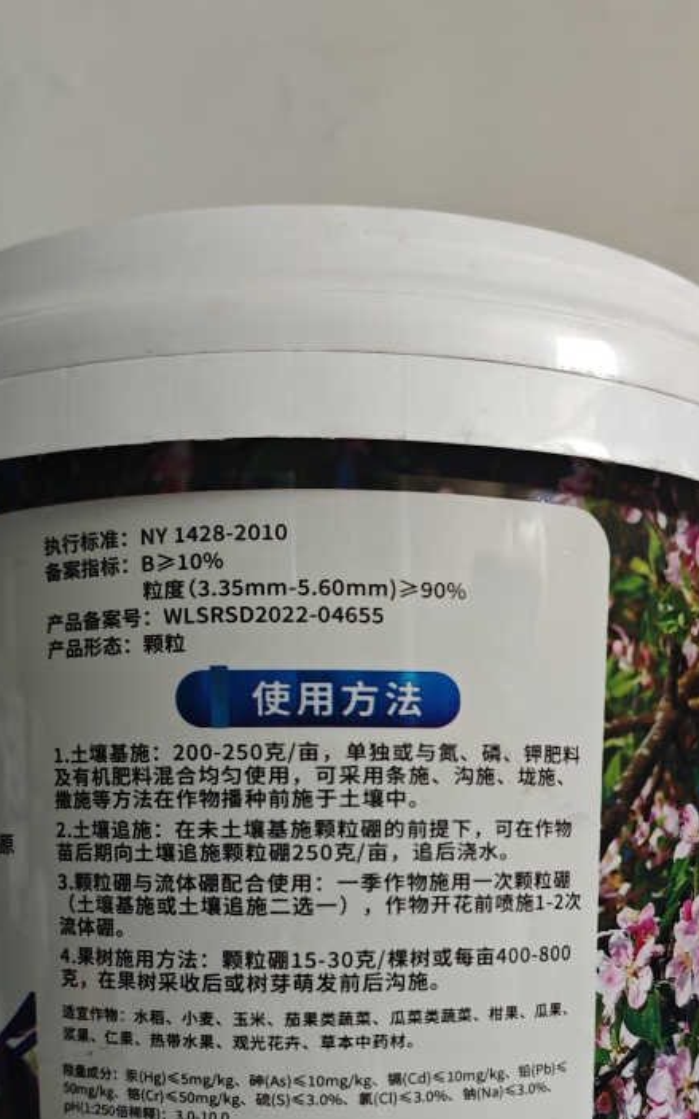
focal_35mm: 37
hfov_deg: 34.4
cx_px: 398
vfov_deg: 50.9
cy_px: 821
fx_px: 1128
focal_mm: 6.55
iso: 500
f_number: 1.6
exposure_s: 1/50
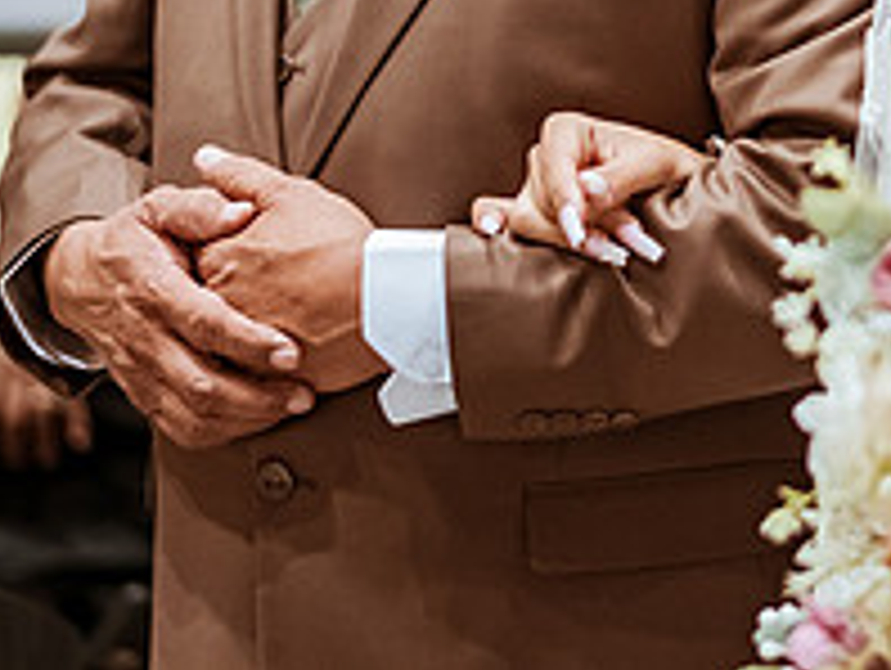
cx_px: 756
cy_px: -196
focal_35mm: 163
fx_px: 4201
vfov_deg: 9.0
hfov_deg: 12.0
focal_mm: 58
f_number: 1.4
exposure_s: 1/640
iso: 1600
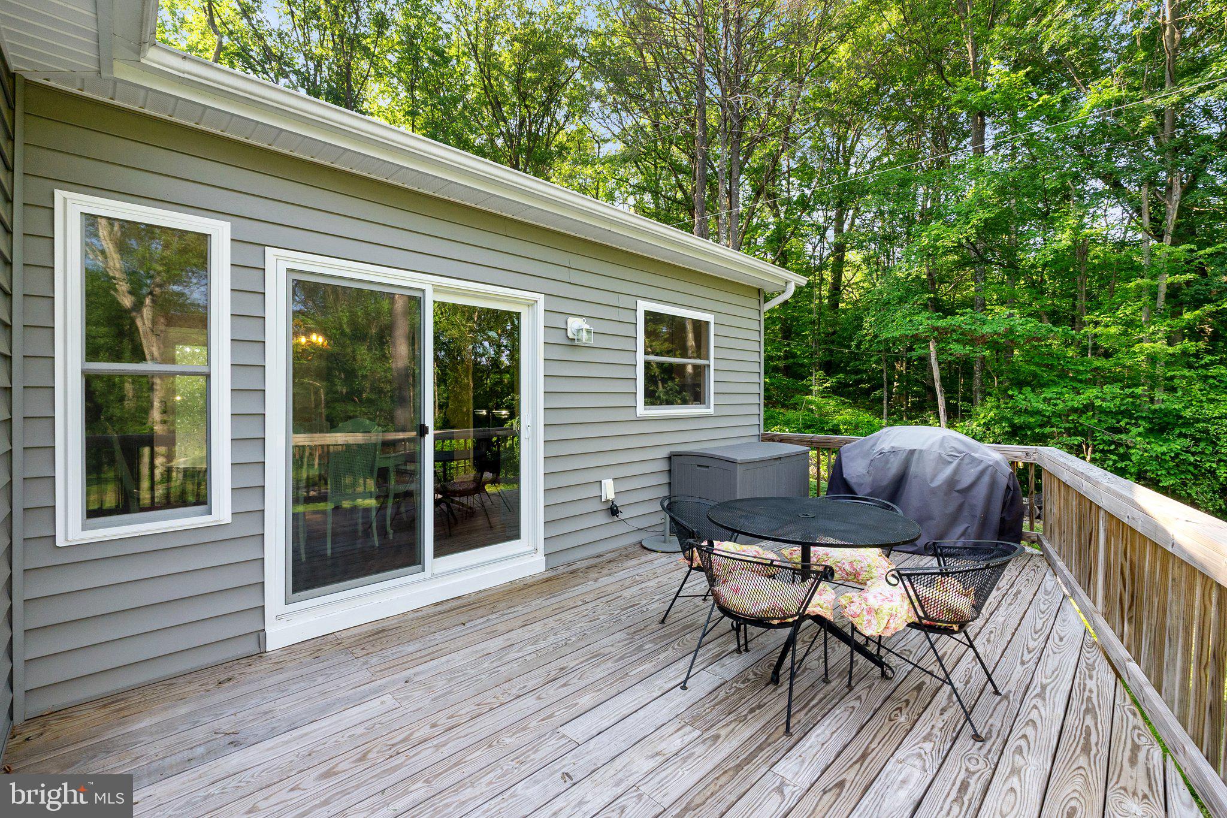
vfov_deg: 77.3
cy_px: 409
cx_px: 614
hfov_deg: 100.4
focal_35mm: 15
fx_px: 511
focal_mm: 10
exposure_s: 1/125
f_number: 8
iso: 400
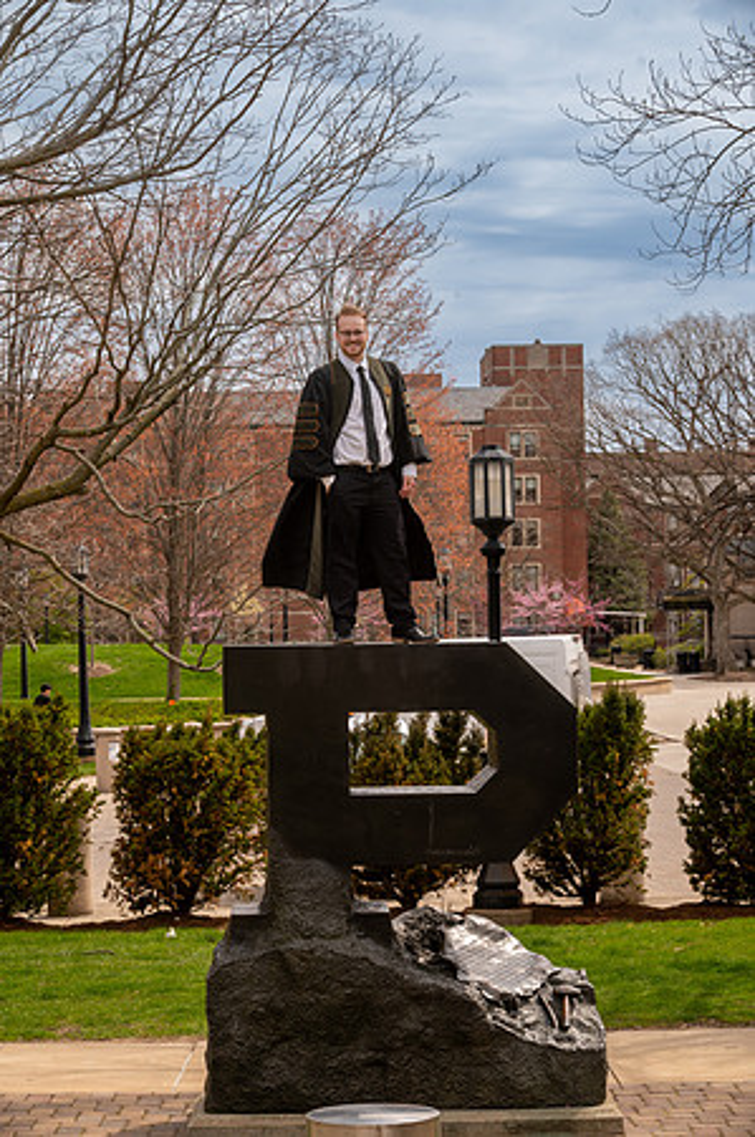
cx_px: 378
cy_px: 568
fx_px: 2995
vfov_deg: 21.5
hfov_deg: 14.4
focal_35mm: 95
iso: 125
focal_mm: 95
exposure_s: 1/125
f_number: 9
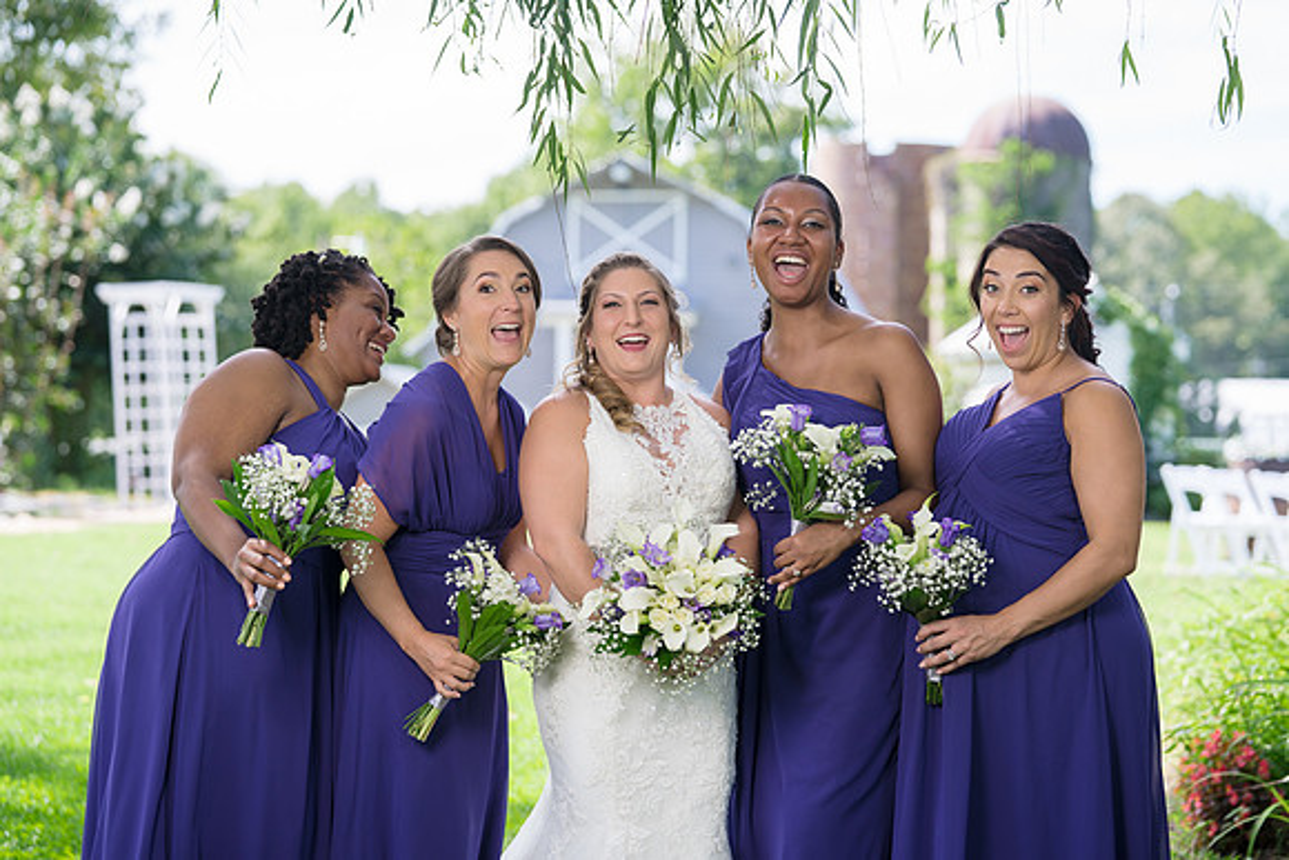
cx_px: 655
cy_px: 411
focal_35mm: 113
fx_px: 4047
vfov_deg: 12.1
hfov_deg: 18.1
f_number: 4
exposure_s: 1/200
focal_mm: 106
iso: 100
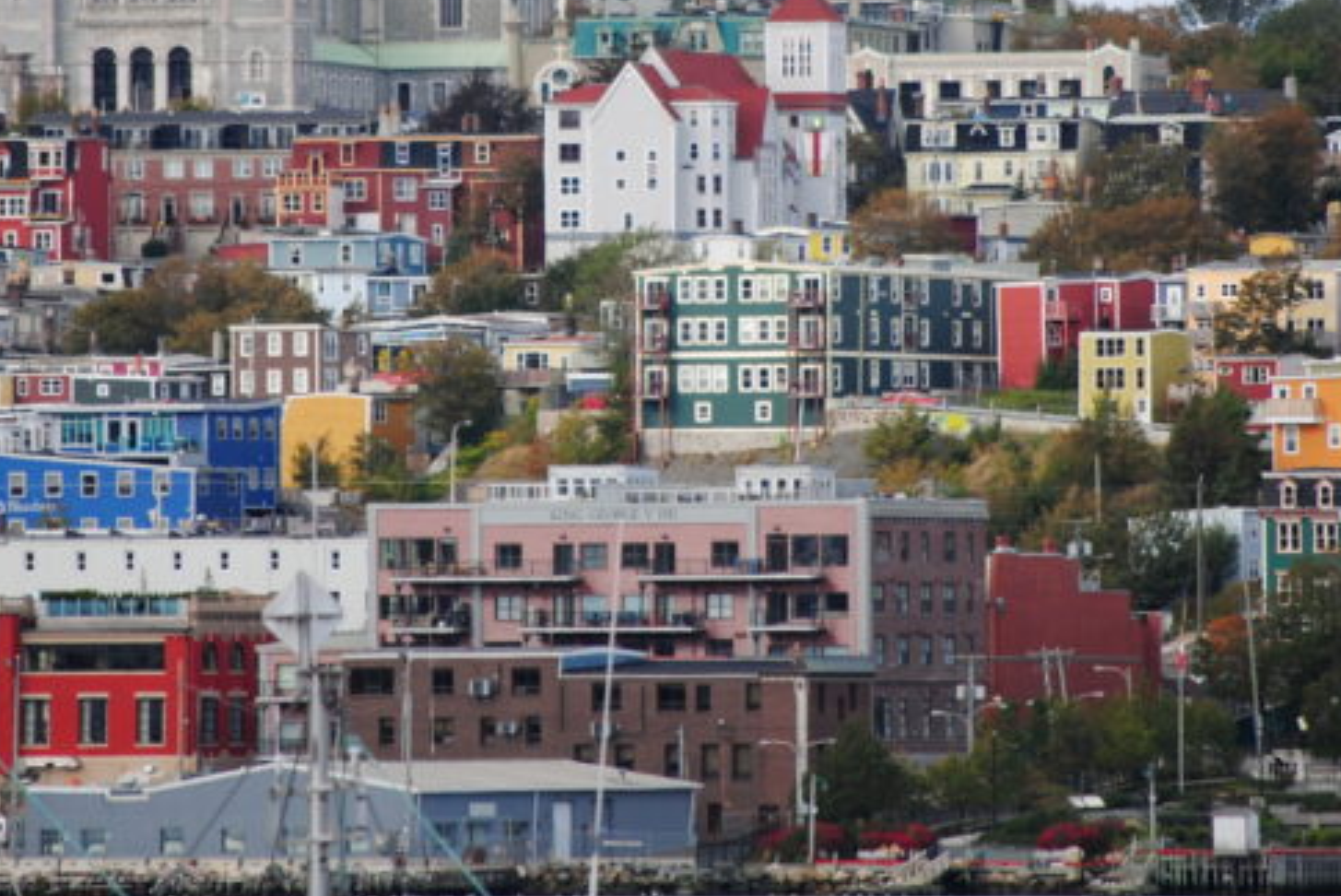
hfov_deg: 4.1
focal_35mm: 501
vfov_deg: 2.7
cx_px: 644
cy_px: 169
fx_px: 18673
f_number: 5.6
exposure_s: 1/250
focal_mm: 180
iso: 100
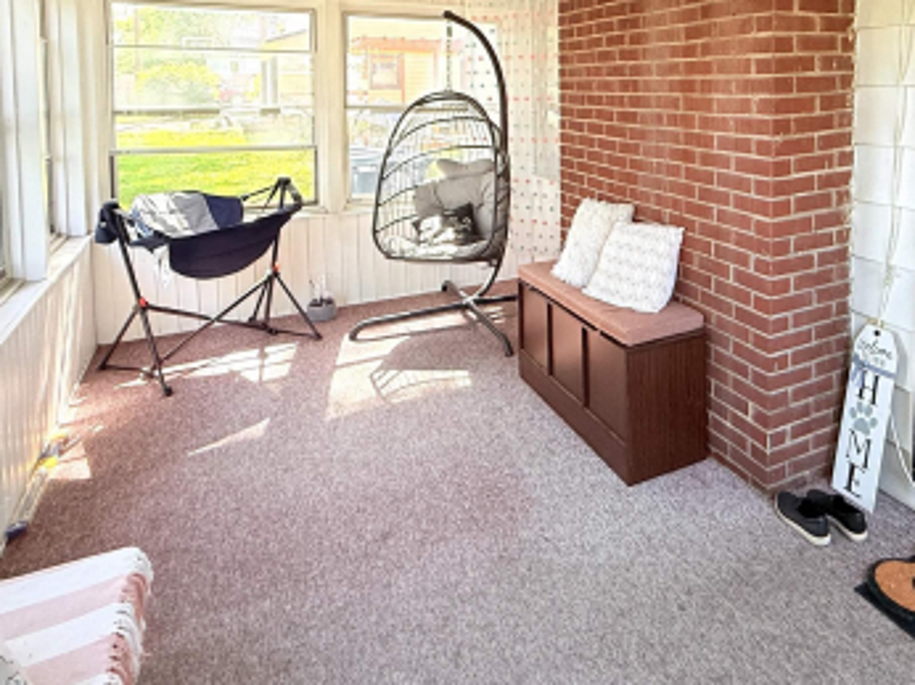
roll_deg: -0.4
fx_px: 713
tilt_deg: -2.9
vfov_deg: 48.1
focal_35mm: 27
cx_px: 641
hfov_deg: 63.0
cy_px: 127
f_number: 2.2
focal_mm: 2.22
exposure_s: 1/99
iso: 160
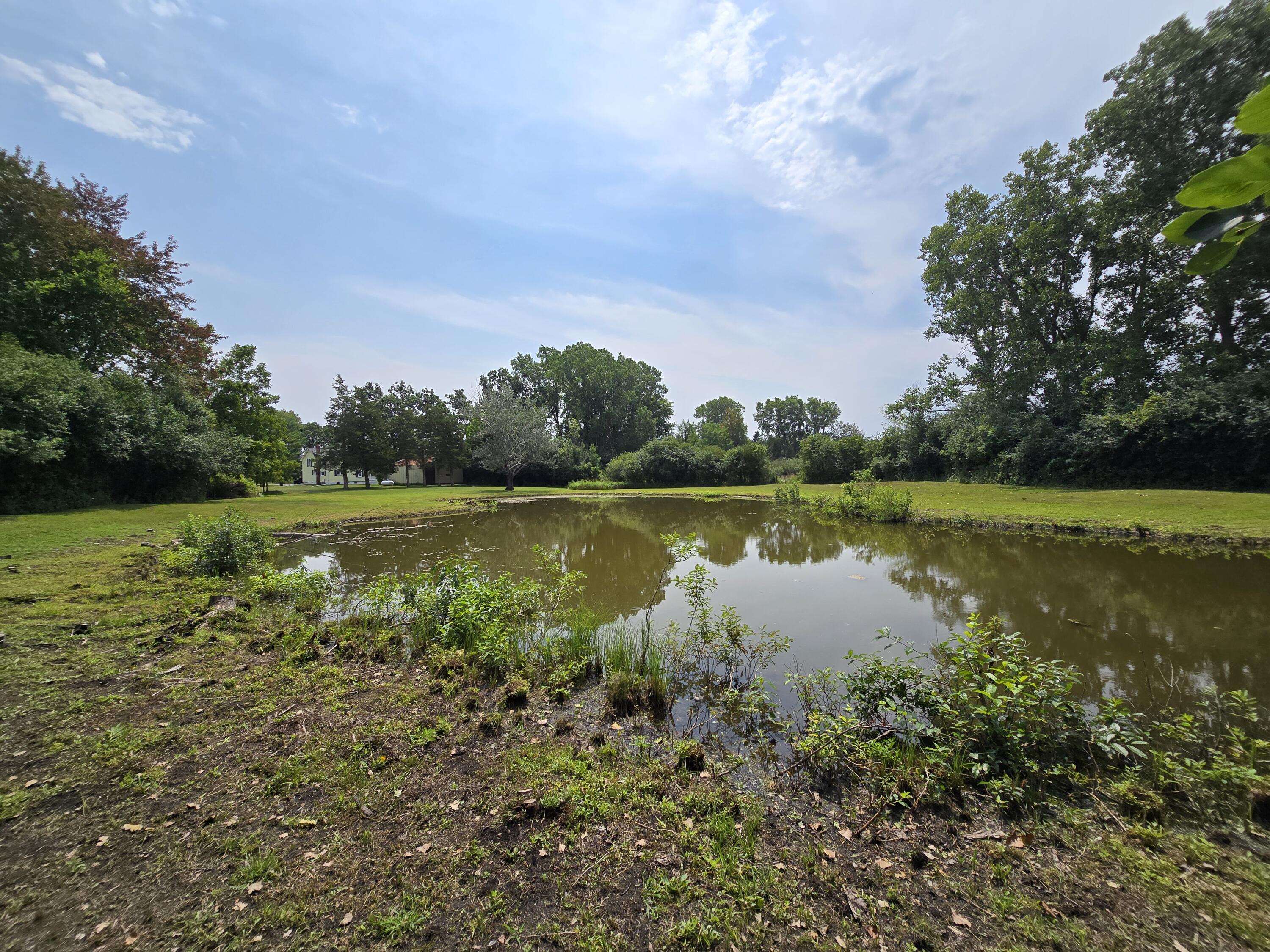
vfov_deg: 89.9
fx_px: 477
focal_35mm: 13
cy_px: 476
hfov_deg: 106.2
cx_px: 635
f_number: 2.2
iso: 50
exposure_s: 1/3446
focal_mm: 2.2
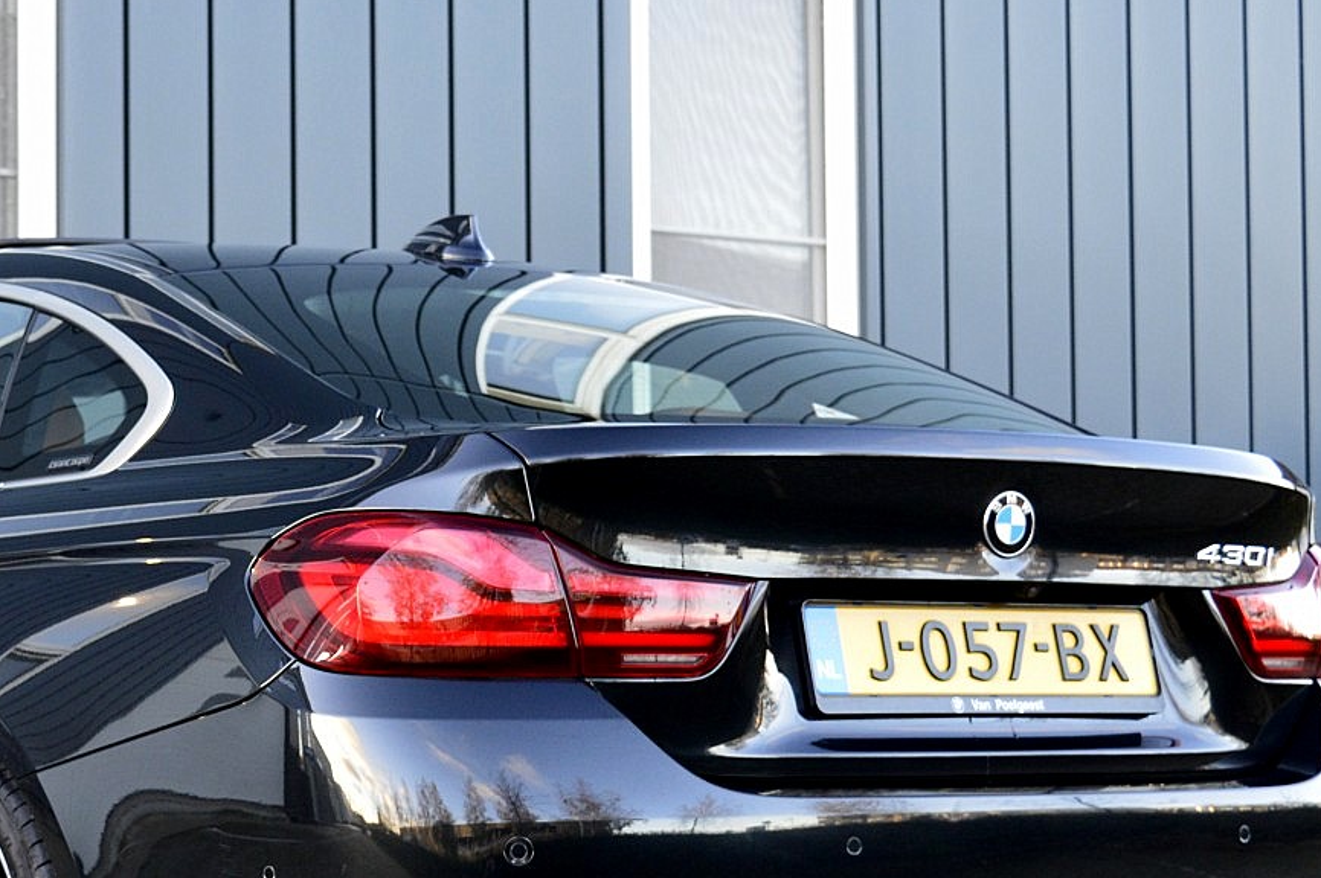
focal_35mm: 90
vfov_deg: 15.1
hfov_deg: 22.4
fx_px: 3300
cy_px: 619
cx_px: 310
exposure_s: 1/60
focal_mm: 32
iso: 800
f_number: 6.3
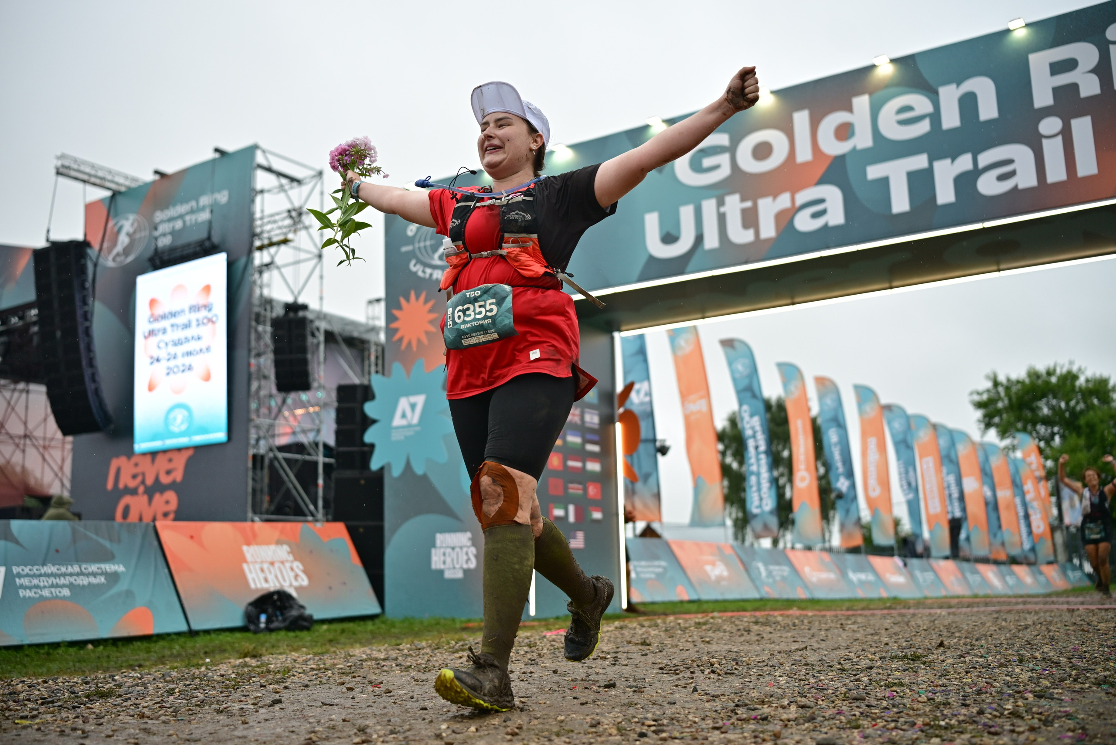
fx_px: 1085
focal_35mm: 35
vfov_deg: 37.9
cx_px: 558
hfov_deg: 54.4
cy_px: 372
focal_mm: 35
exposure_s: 1/1250
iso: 400
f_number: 2
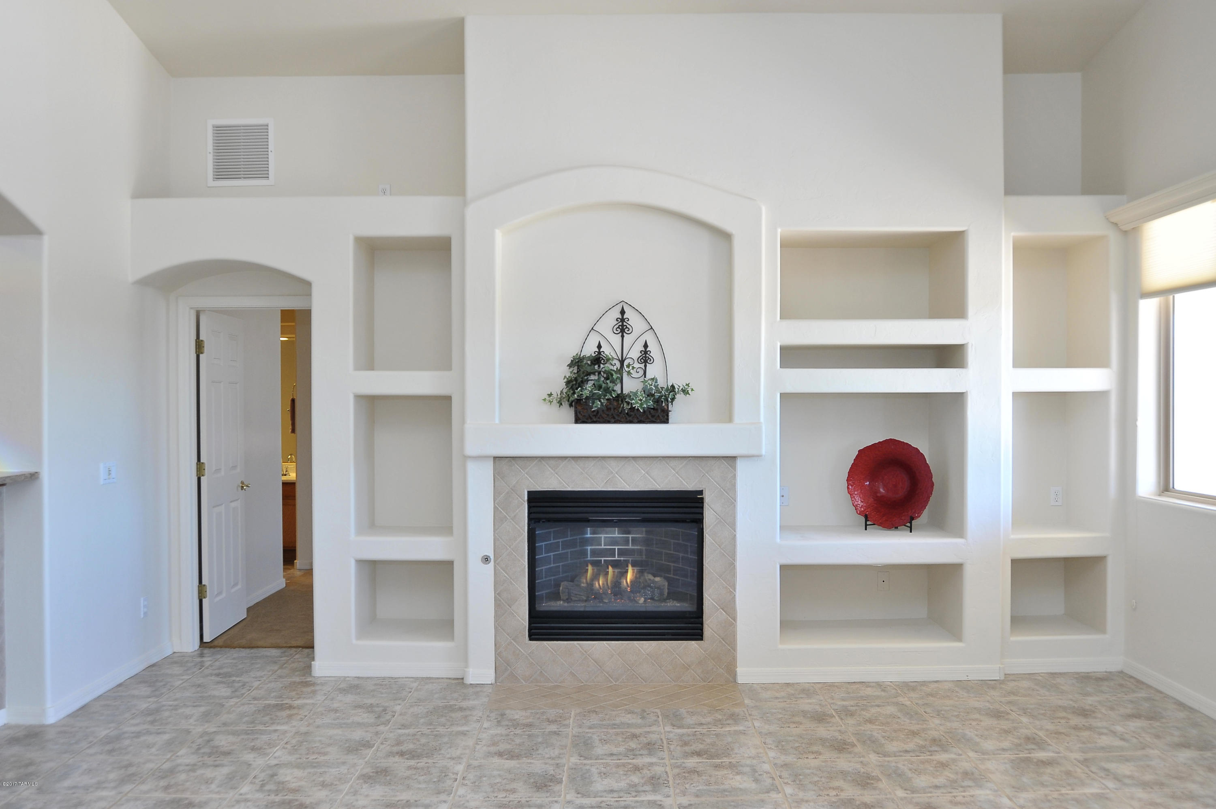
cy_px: 404
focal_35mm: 32
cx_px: 608
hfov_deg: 58.7
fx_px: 1080
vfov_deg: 41.1
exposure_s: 1/40
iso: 640
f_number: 7.1
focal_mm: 32
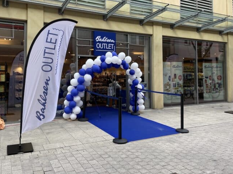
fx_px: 209
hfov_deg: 58.3
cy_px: 73
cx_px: 106
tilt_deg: -0.2
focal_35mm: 31
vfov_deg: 45.3
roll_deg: +1.1
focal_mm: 4.2
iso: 32
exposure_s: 1/433
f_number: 1.6
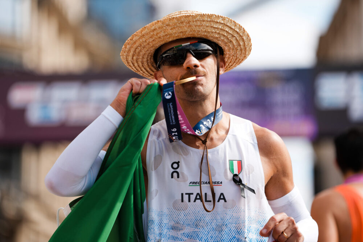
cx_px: 182
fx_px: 1512
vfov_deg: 9.1
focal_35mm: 150
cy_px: 121
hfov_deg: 13.7
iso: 100
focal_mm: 150
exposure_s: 1/1600
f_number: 2.2
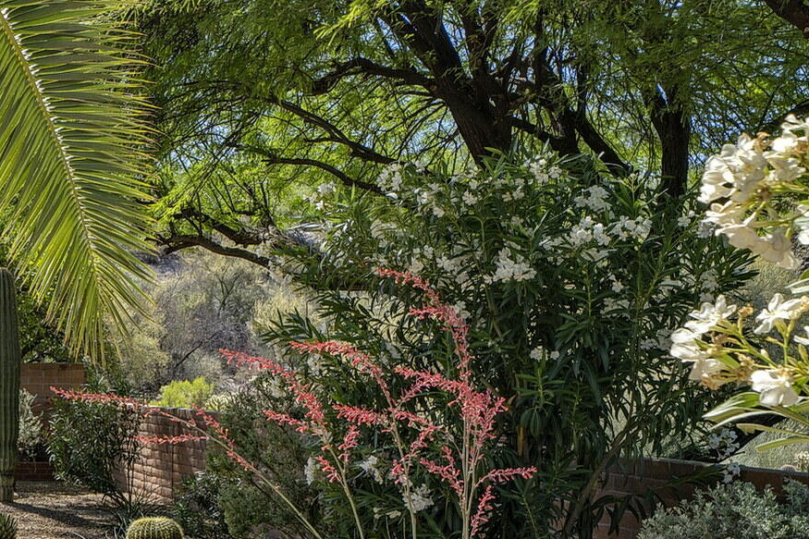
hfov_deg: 26.4
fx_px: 1438
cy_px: 388
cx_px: -260
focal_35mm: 64
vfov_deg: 21.1
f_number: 9
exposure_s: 1/160
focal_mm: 20
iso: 100
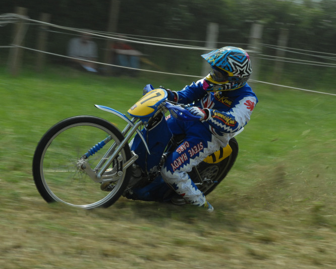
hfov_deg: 7.6
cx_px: 157
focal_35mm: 254
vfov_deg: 6.1
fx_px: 2526
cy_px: 134
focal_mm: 150
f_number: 14
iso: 400
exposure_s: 1/320
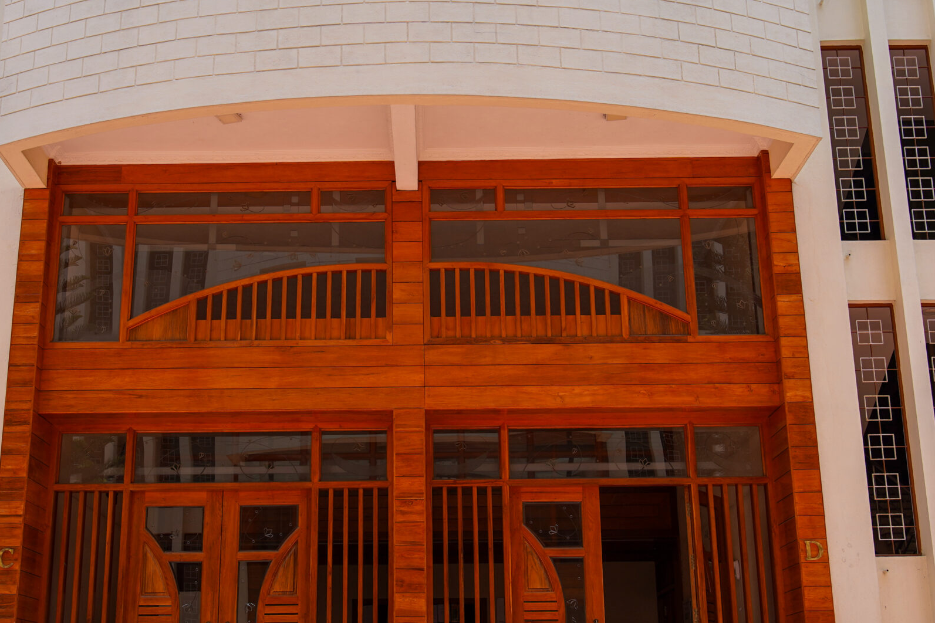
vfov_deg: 29.9
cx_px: 386
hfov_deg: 43.4
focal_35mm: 45
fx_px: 1169
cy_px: 285
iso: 100
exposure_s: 1/250
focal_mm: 28
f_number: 4.5
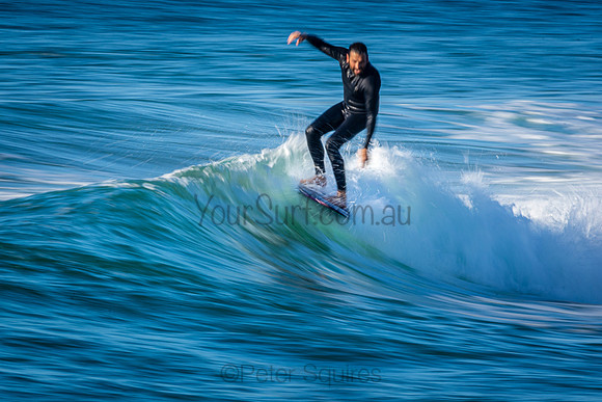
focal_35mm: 886
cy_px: 173
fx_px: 14824
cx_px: 246
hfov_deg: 2.3
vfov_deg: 1.6
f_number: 25
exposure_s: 1/20
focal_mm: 500
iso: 100
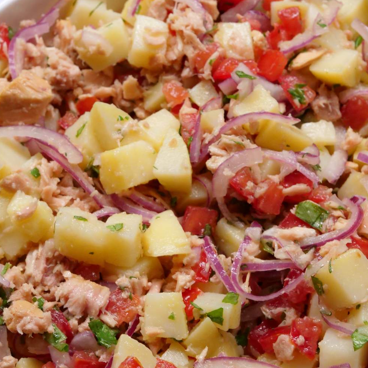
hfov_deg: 18.9
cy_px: 236
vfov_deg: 18.8
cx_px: 159
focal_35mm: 92
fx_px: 1107
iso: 3200
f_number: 7.1
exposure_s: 1/50
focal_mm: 32
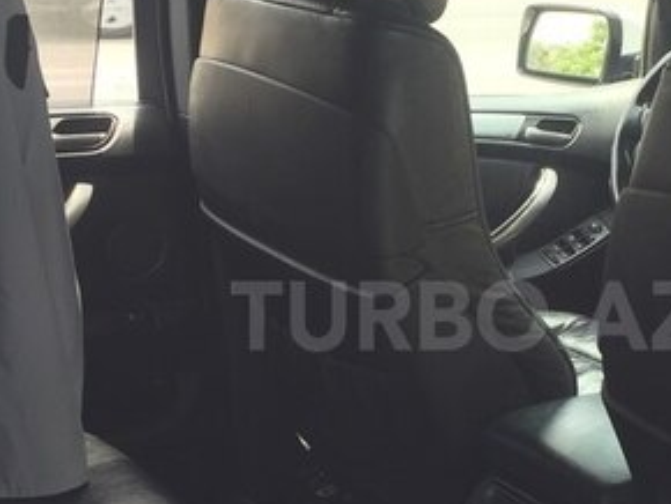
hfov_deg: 29.1
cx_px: 467
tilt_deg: -22.4
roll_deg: -1.4
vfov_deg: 22.2
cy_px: 316
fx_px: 1280
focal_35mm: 66
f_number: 2.2
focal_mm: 4.15
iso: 32
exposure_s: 1/100
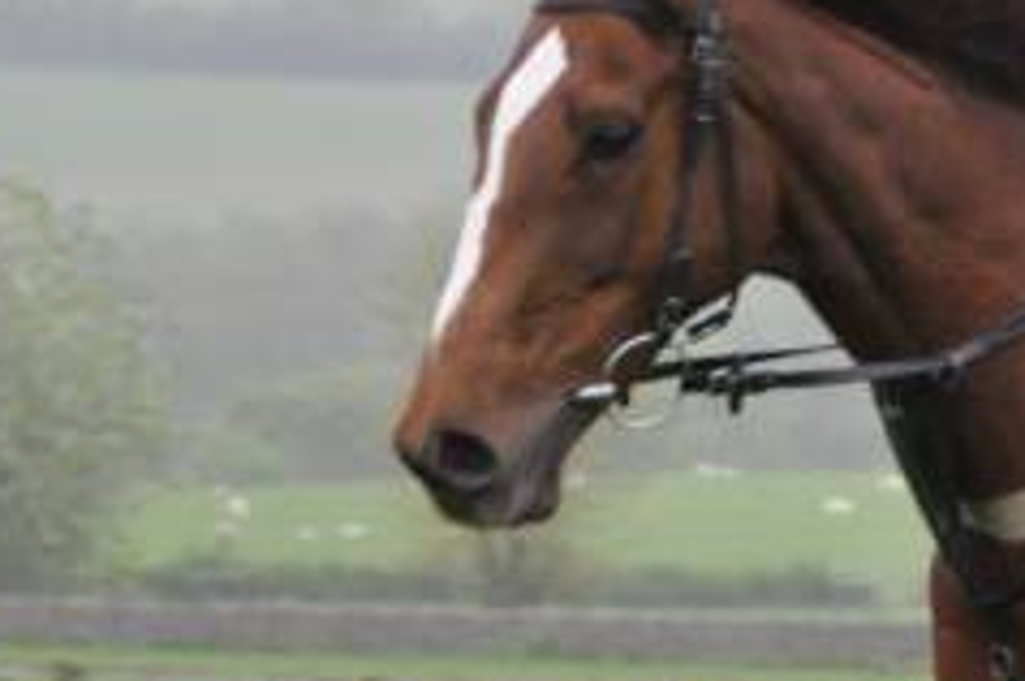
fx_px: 13639
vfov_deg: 2.9
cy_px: 373
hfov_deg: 4.3
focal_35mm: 480
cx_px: 1456
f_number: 5.3
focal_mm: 95
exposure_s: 1/400
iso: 1600
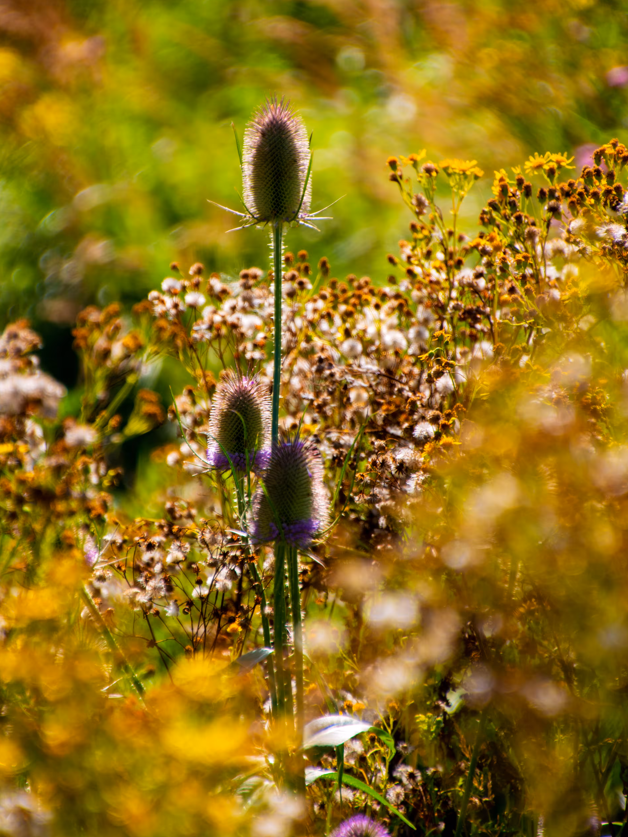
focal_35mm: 464
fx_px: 11222
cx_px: 305
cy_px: 356
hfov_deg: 3.2
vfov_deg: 4.3
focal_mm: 270
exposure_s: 1/640
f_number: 6.3
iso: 200
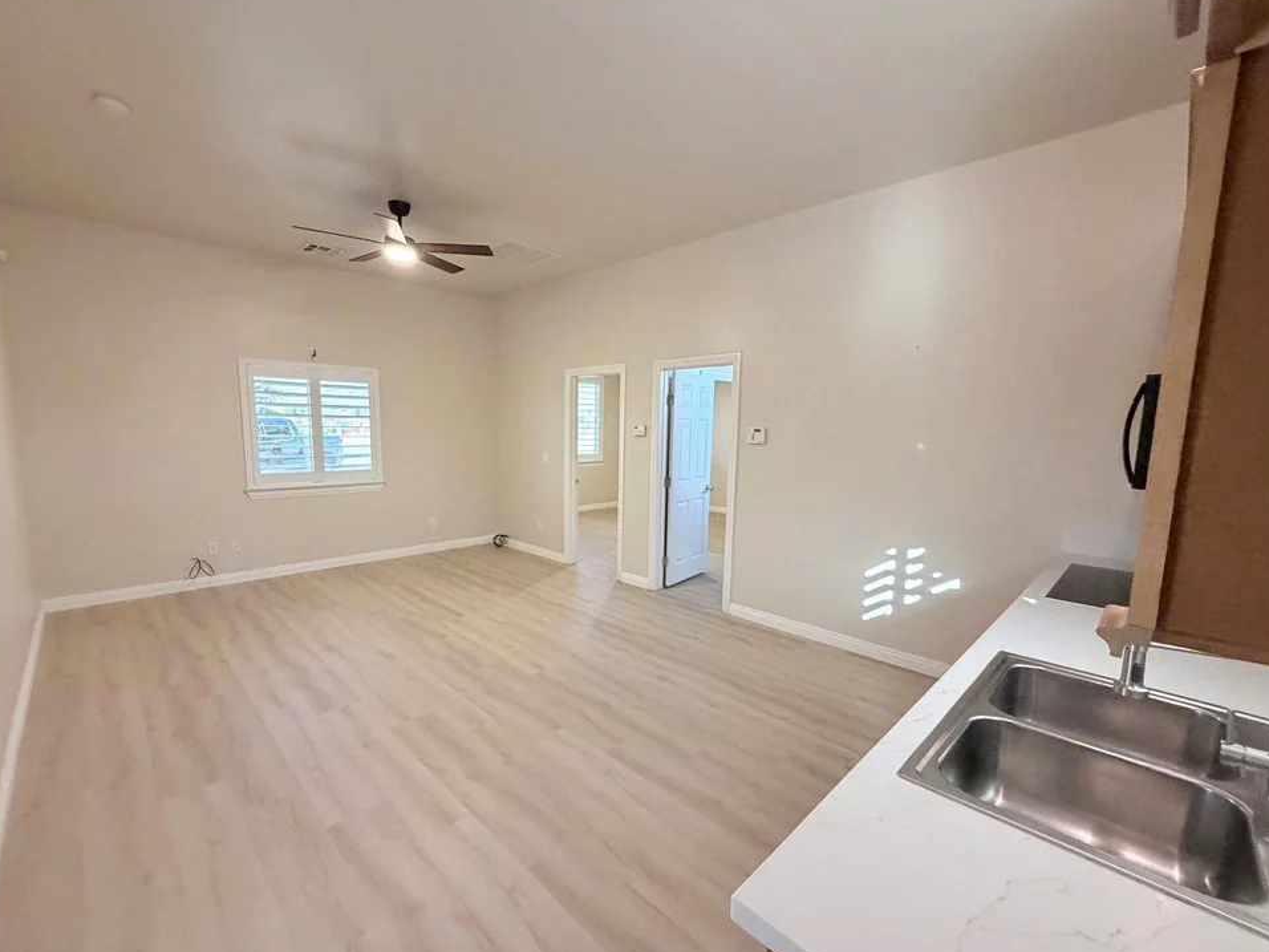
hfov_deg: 98.2
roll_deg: -0.3
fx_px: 550
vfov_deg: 81.7
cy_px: 493
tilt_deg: -6.5
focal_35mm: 15
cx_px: 625
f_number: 2.2
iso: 400
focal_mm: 2.22
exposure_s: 1/60
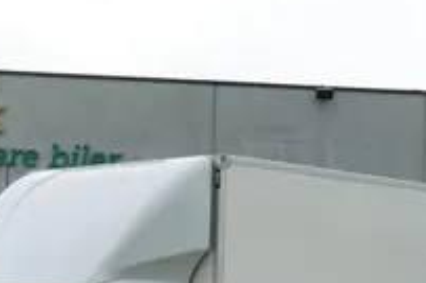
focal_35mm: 110
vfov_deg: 12.1
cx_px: 120
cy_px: 373
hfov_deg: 18.5
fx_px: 1301
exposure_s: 1/125
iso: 100
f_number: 8
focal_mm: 31
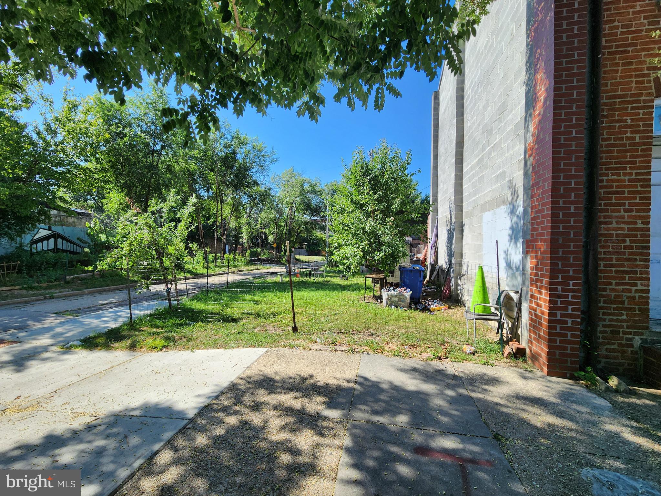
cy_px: 248
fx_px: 248
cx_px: 330
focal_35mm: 13
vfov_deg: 89.9
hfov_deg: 106.2
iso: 50
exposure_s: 1/909
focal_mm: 2.2
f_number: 2.2
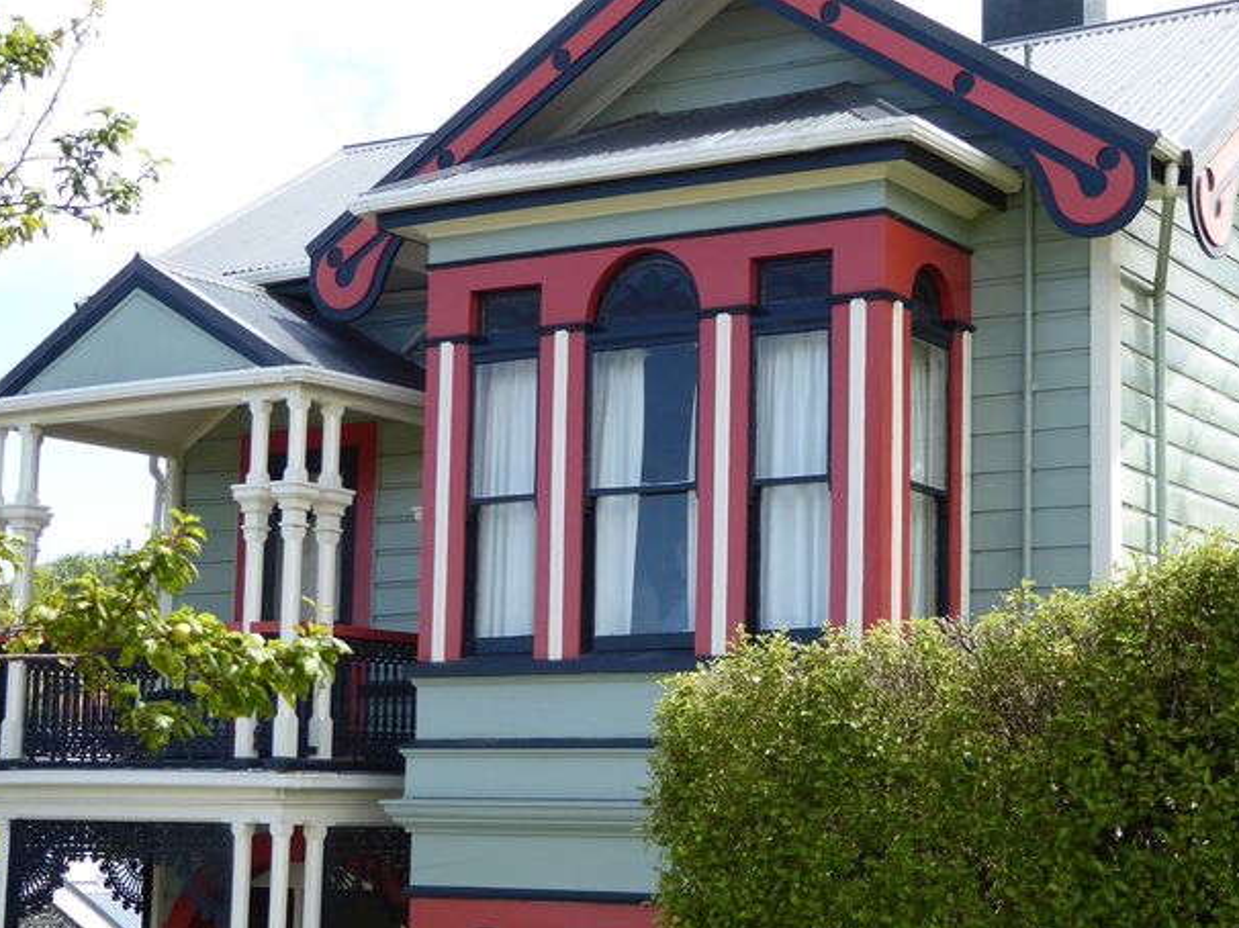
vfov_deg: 21.0
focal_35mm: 70
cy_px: 578
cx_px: 761
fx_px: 2504
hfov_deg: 27.7
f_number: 4.1
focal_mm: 9
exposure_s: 1/250
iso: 80
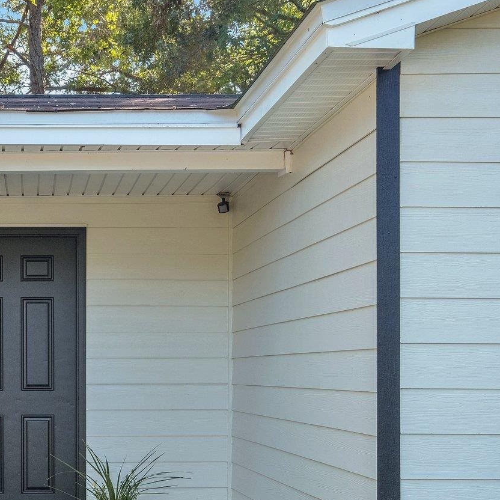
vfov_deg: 24.8
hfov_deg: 24.0
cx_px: 6
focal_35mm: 69
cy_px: 351
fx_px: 1128
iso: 250
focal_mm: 21.9
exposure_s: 1/125
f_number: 8
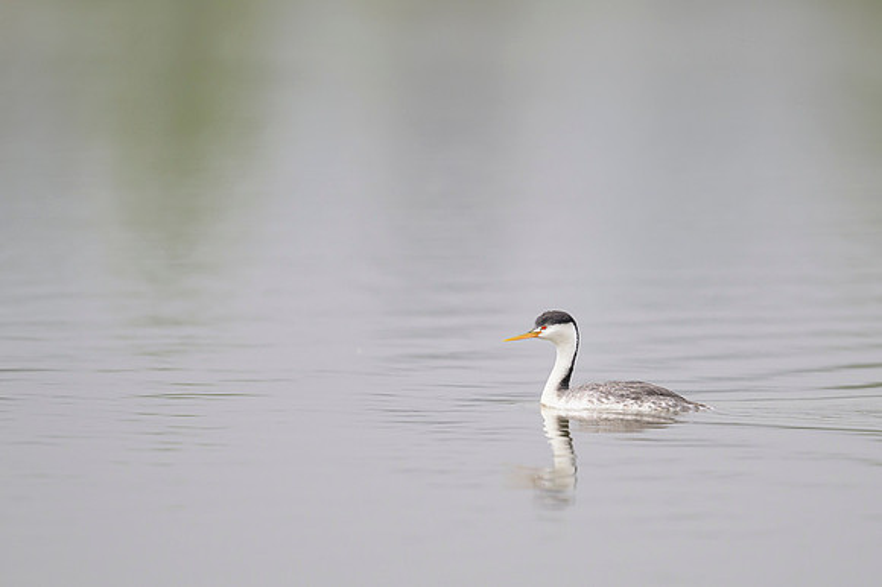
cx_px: 584
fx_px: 18597
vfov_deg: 1.8
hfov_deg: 2.7
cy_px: 337
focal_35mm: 760
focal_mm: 560
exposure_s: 1/4000
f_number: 4
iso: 640
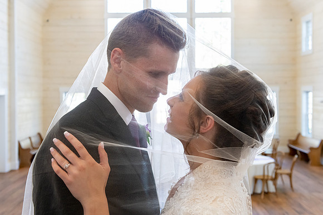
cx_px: 153
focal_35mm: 43
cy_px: 92
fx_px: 390
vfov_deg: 30.8
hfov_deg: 45.0
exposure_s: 1/200
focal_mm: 38
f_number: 5.6
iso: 2000
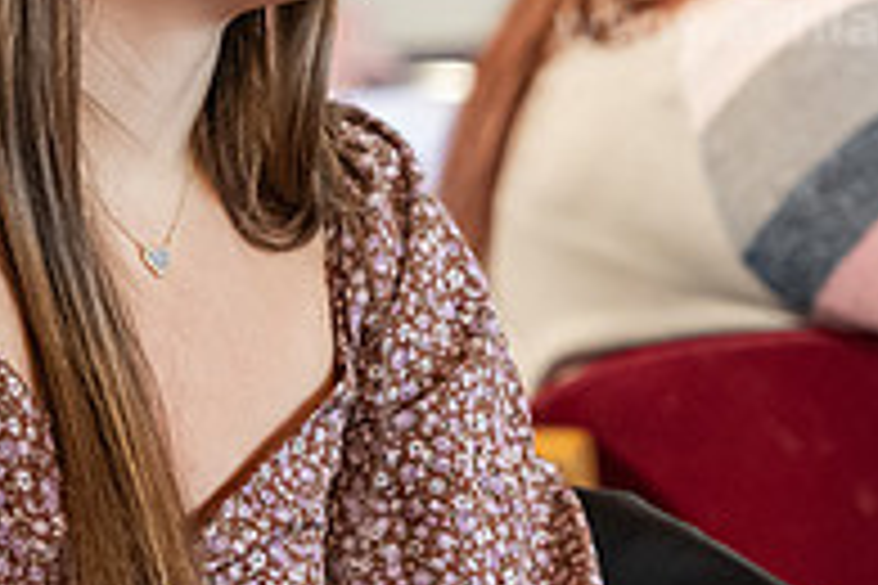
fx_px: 9413
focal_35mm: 386
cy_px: 119
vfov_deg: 3.6
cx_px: 347
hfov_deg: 5.3
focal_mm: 130
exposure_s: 1/200
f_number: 2.8
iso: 3200
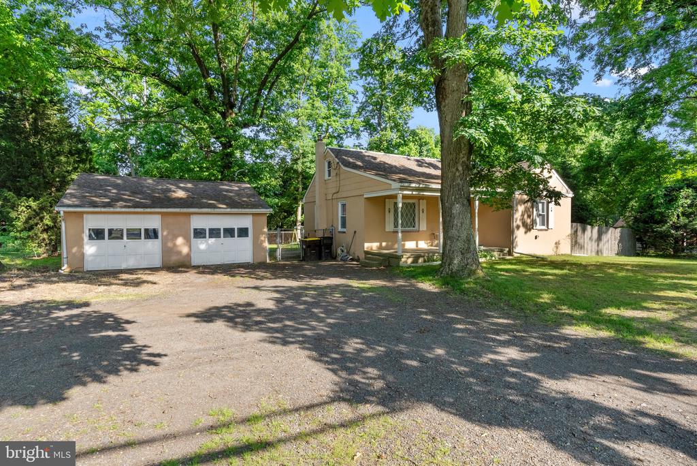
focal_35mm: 18
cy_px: 233
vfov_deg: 67.5
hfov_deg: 90.0
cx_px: 348
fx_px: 349
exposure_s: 1/320
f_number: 11
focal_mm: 18
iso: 1000
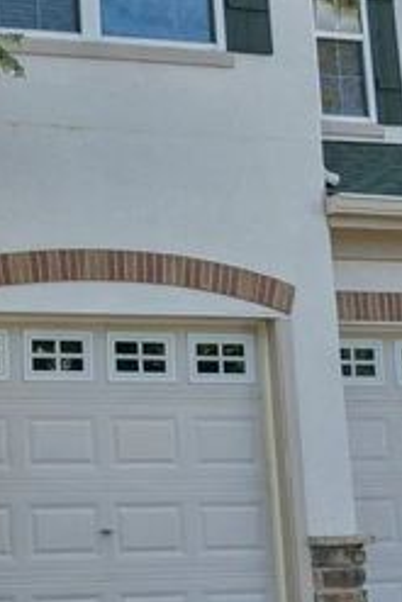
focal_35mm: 87
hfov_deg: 14.8
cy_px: 82
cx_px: -163
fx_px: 1455
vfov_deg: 22.9
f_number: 8
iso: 160
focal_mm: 21
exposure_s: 1/320
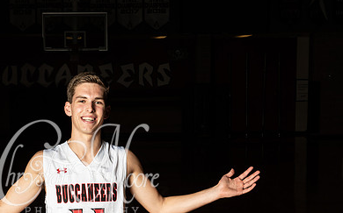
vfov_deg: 15.3
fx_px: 794
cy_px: 159
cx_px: 91
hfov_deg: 24.2
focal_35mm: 85
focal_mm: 56
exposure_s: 1/200
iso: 320
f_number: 14
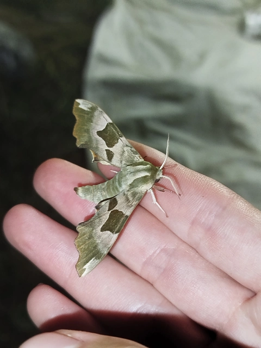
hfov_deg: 30.3
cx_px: 130
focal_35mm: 48
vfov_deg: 39.7
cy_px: 174
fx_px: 483
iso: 200
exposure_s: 1/33
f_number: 1.7
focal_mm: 5.31
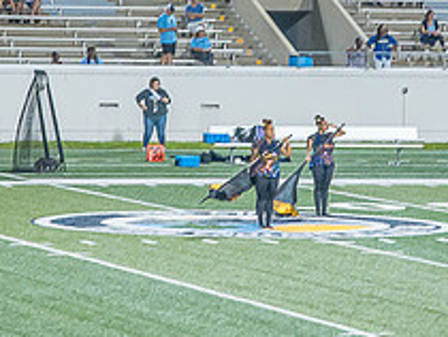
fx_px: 4120
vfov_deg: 4.7
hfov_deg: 6.2
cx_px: 258
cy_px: 83
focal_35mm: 318
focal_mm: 120
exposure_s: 1/200
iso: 2000
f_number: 4
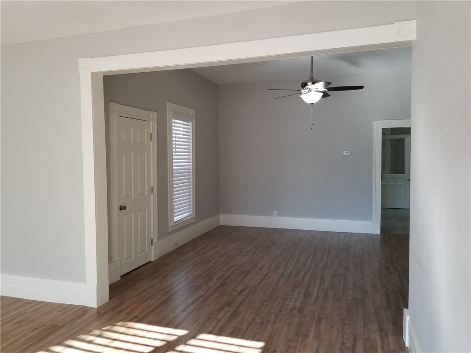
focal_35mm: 26
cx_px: 236
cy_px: 176
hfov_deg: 67.3
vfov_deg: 53.1
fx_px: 354
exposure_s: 1/60
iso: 80
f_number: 1.7
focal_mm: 4.25
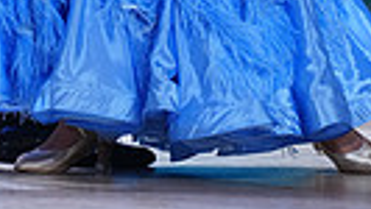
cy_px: -262
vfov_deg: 1.3
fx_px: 8967
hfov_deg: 2.4
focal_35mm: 911
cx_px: 96
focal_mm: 200
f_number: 2.8
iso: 800
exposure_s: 1/500
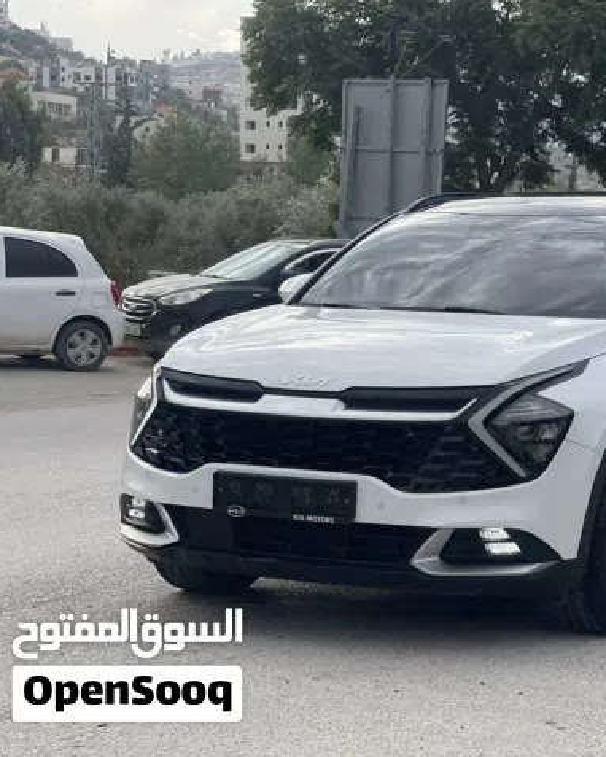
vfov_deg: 22.7
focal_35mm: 84
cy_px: 378
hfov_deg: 18.1
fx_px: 1883
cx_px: 482
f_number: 2.2
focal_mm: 7.5
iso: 32
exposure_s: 1/501
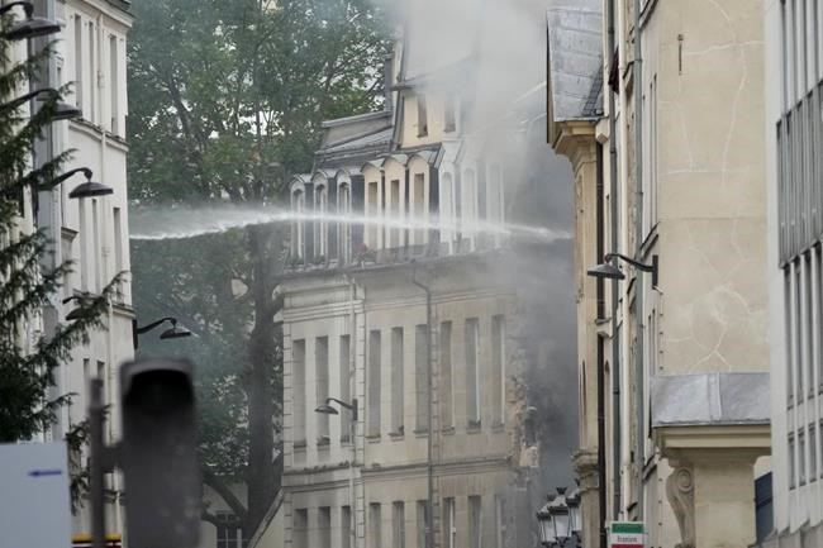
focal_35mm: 600
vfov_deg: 2.3
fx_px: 13712
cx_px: 412
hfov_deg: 3.4
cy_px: 274
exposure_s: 1/4000
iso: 3200
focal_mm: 400
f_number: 6.3
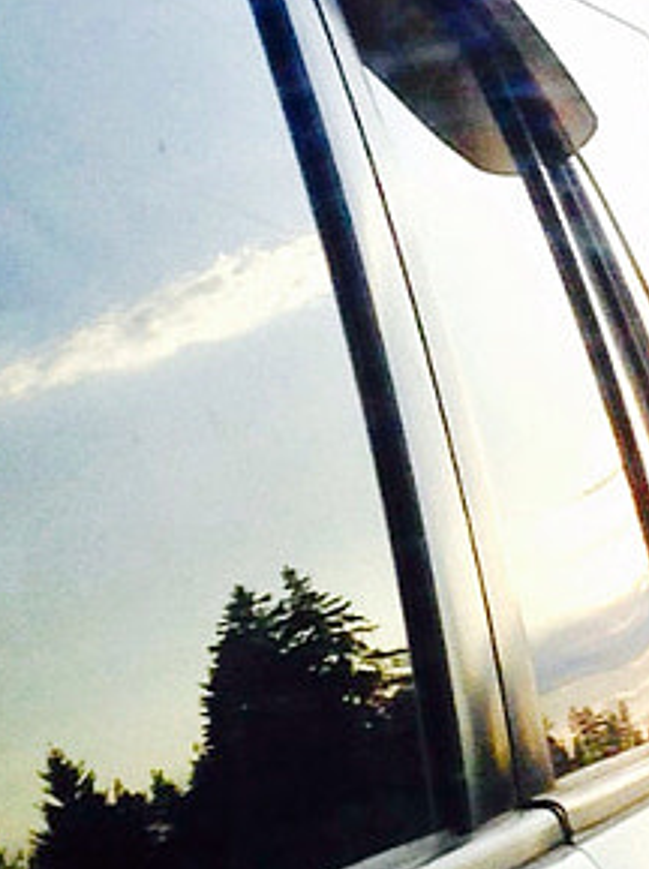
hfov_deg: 8.0
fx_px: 4585
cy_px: 592
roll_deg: -3.0
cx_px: 775
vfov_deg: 10.8
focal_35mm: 183
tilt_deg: -7.1
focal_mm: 4.12
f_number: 2.4
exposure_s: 1/182
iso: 50
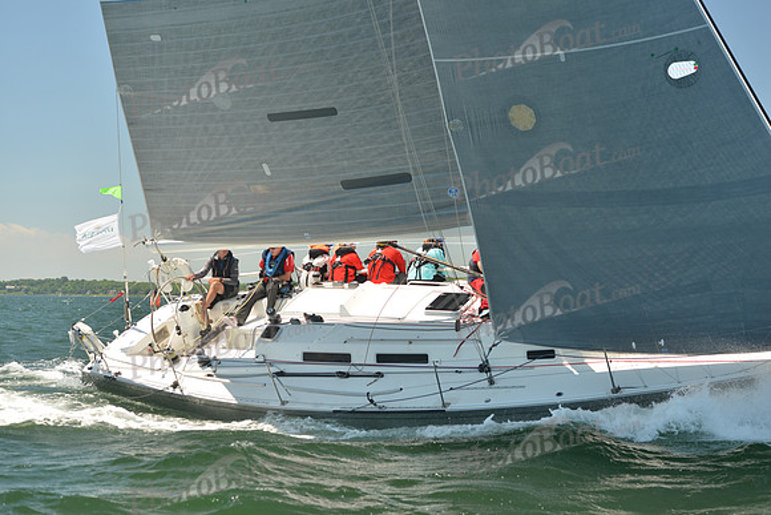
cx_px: 386
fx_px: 1499
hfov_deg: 28.8
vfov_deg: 19.5
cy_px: 258
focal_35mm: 70
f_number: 4
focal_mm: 70
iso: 400
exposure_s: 1/800
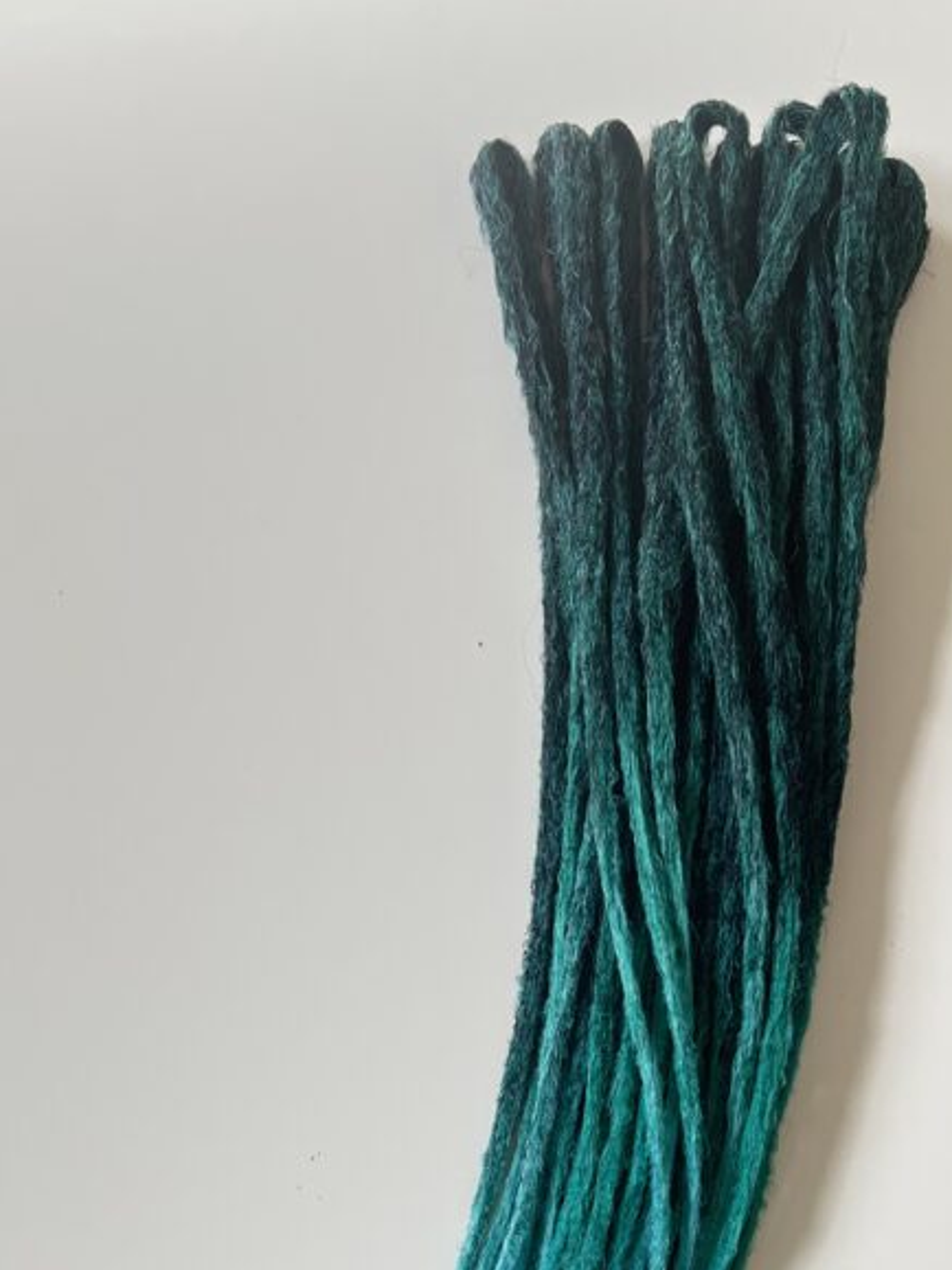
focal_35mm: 46
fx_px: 1687
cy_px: 1064
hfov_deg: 31.5
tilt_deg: -85.6
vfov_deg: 39.2
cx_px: 419
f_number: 1.5
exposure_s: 1/121
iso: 100
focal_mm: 5.7
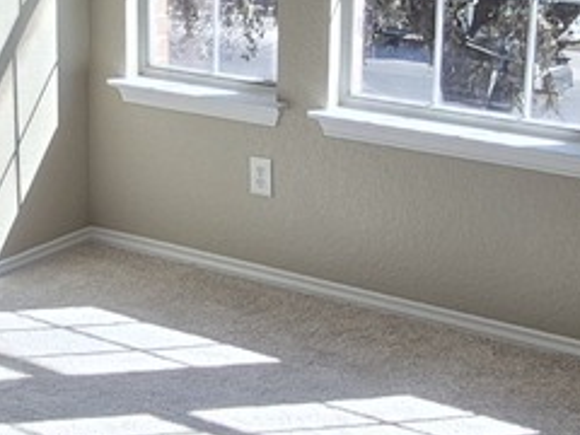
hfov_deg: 25.0
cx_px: 227
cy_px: 130
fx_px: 1307
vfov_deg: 18.8
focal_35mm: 78
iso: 40
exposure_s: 1/256
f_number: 2.2
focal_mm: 1.74
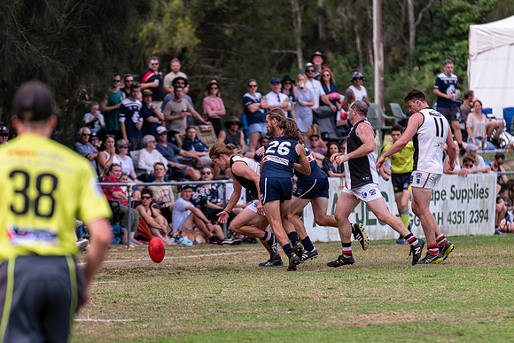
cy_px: 193
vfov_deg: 4.1
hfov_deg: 6.1
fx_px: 4827
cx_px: 276
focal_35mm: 338
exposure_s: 1/1600
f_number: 6.3
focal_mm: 300
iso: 800
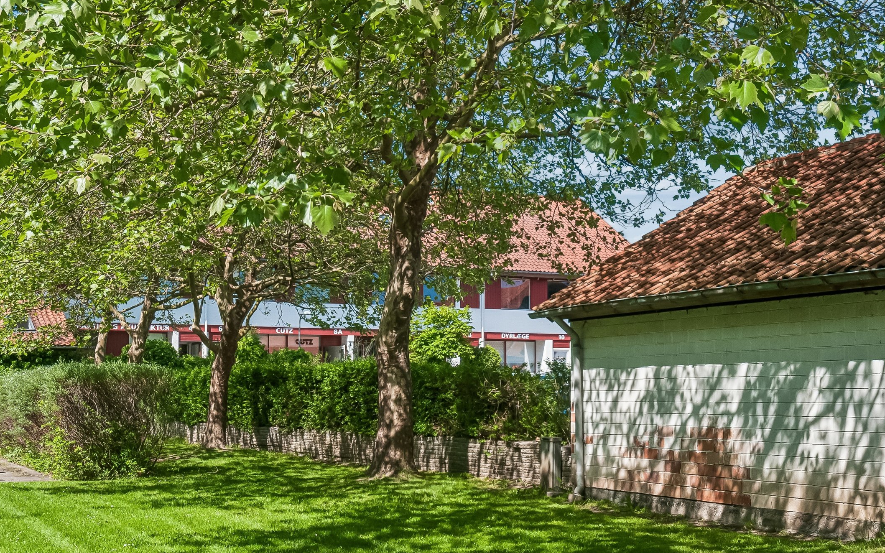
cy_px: 312
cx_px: 427
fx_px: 1254
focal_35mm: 52
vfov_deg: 24.9
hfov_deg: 38.9
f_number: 10
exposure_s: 1/400
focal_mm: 24
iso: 200
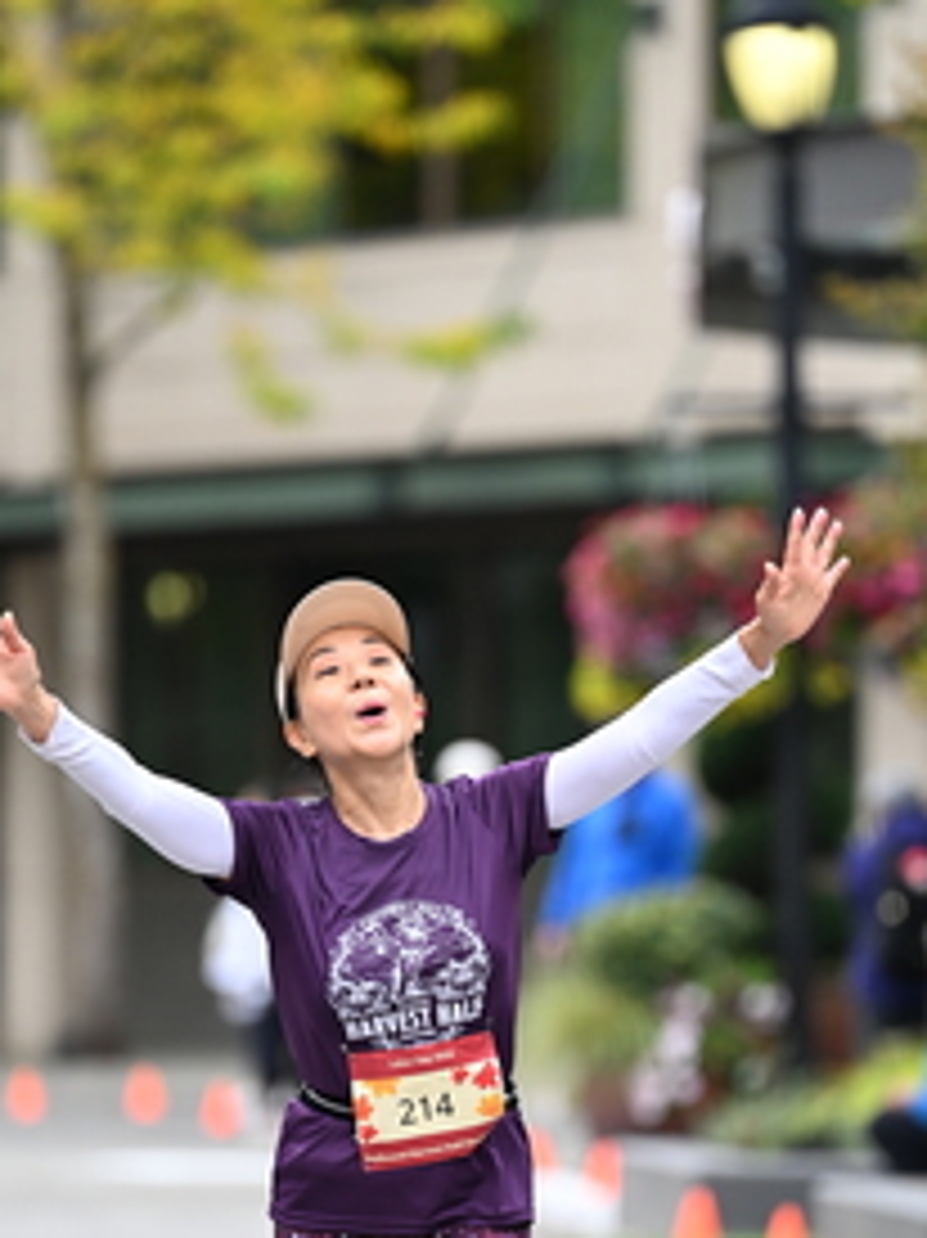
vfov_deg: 5.1
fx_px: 13758
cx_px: 493
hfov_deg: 3.9
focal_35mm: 385
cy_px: 860
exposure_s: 1/2000
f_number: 2.8
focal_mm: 200
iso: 640
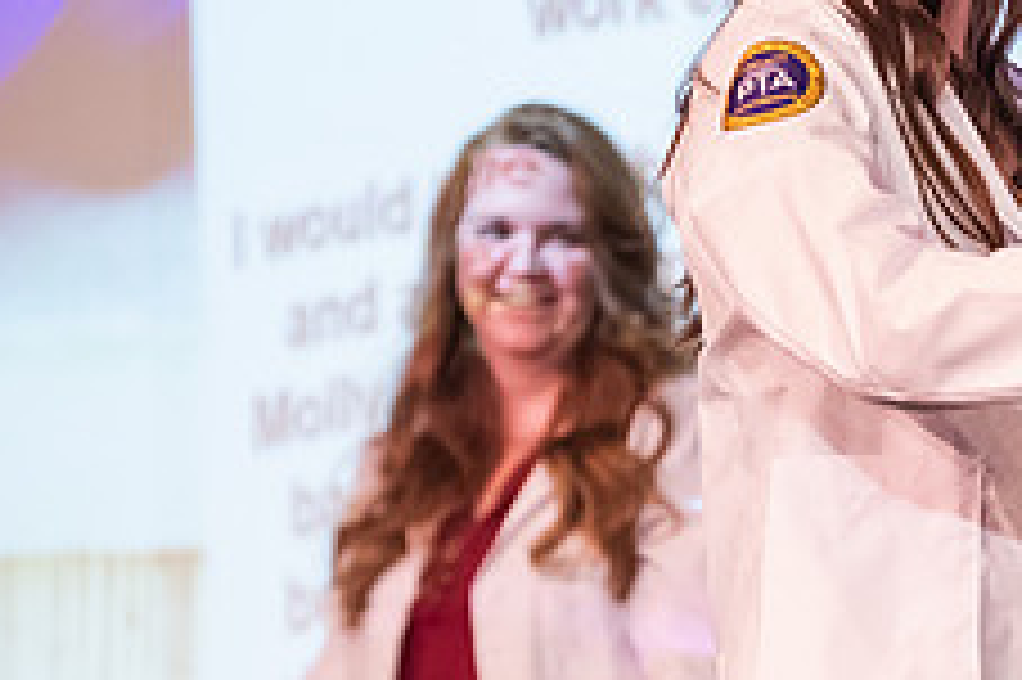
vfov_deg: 4.9
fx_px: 7971
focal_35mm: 281
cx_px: 1216
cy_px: 151
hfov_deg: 7.3
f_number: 3.2
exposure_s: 1/200
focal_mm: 110
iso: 4000
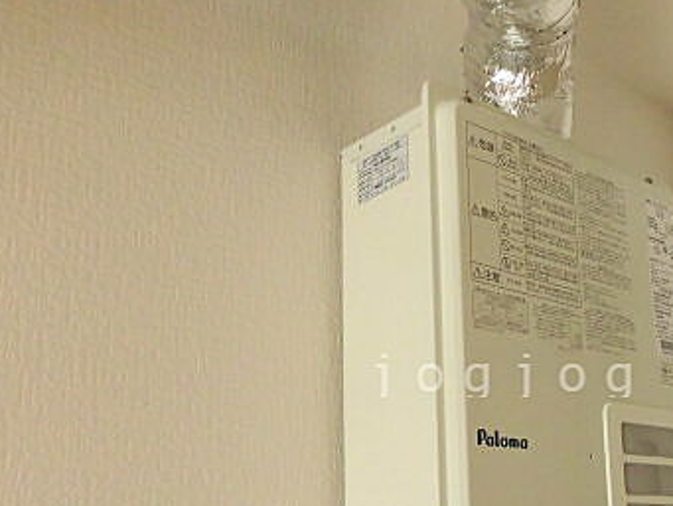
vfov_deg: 31.7
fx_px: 875
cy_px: 374
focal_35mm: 45
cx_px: 507
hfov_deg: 40.8
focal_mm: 4.3
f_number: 3.1
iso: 160
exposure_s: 1/60
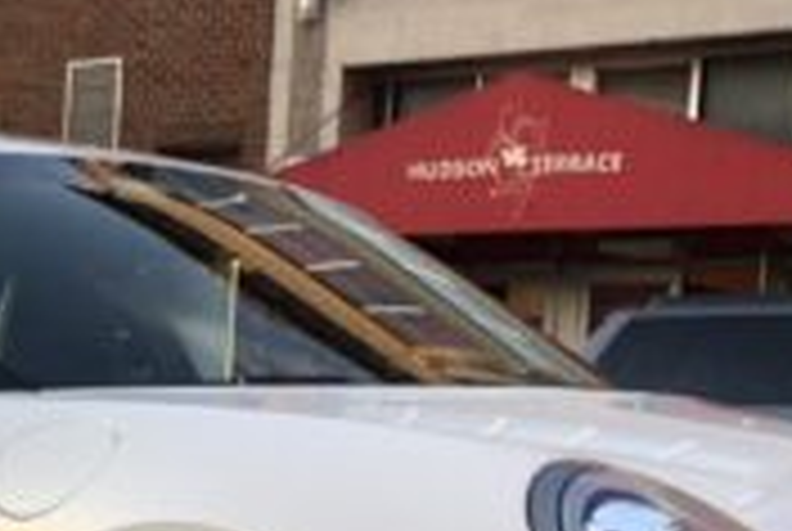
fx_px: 2182
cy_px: 639
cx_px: 256
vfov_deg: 13.5
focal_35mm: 99
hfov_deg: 20.5
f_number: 1.8
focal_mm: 4
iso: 50
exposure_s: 1/120
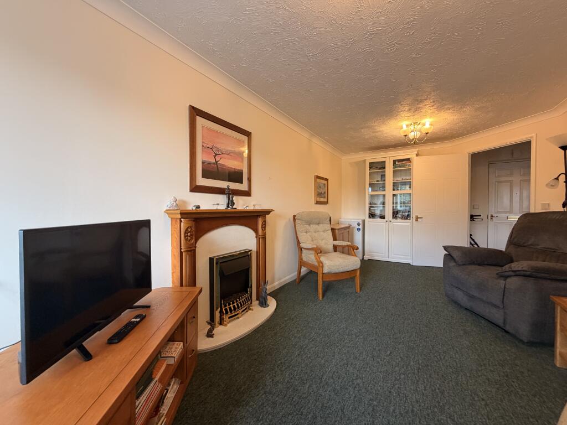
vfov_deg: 85.7
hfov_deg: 102.1
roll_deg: +0.3
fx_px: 229
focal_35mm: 14
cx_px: 284
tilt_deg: -0.8
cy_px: 212
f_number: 2.2
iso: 250
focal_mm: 2.22
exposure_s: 1/100
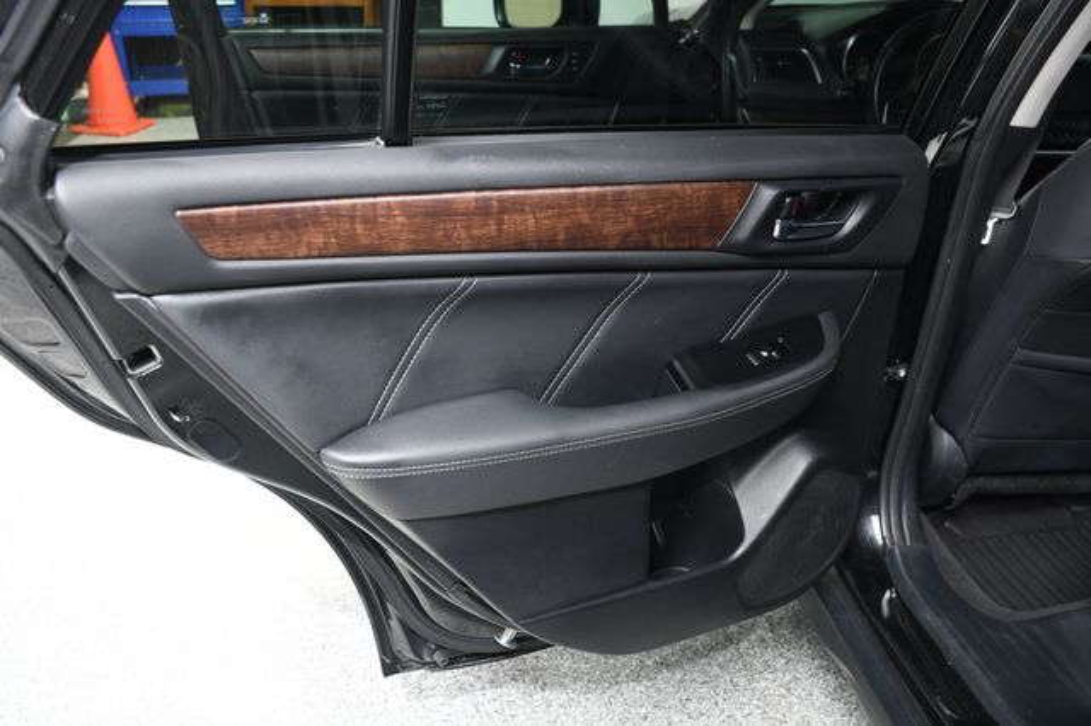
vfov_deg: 43.6
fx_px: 909
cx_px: 546
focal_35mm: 30
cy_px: 363
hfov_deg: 62.0
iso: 100
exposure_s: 1/160
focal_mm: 20
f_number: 3.5
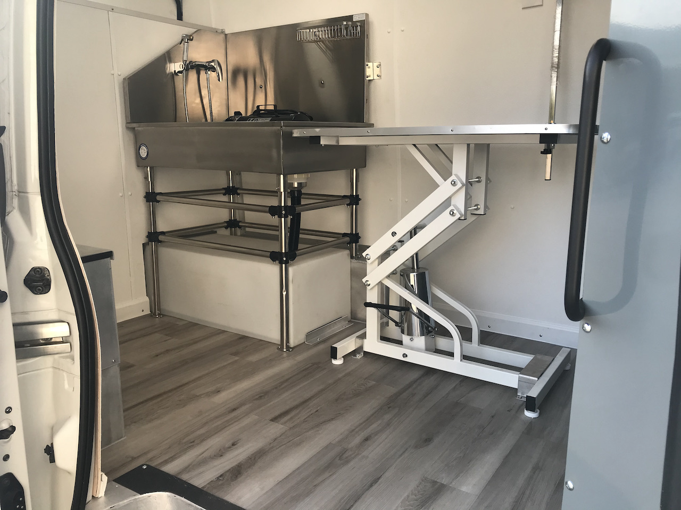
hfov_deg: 63.4
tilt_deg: -11.1
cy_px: 255
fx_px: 551
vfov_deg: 49.7
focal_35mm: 28
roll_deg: -0.5
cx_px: 340
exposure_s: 1/276
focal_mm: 3.99
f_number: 1.8
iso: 20
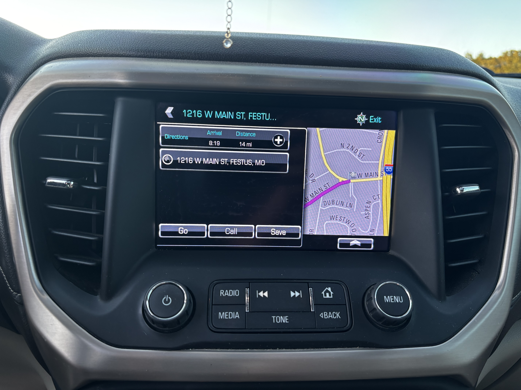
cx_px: 260
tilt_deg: -14.5
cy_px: 195
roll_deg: -3.7
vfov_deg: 53.1
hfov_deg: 67.3
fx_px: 391
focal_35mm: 26
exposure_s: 1/97
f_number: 1.6
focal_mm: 5.96
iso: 125
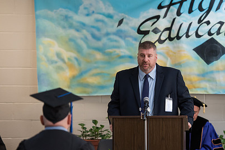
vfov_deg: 6.8
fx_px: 1262
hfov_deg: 10.2
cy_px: 86
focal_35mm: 202
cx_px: 162
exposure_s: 1/200
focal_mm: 140
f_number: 3.5
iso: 2000
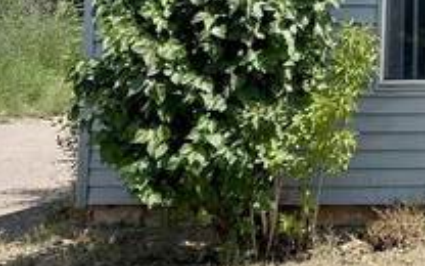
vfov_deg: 8.5
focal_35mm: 150
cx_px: 1003
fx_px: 1737
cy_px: -149
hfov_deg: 11.6
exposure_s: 1/2921
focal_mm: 5.4
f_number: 1.8
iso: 40
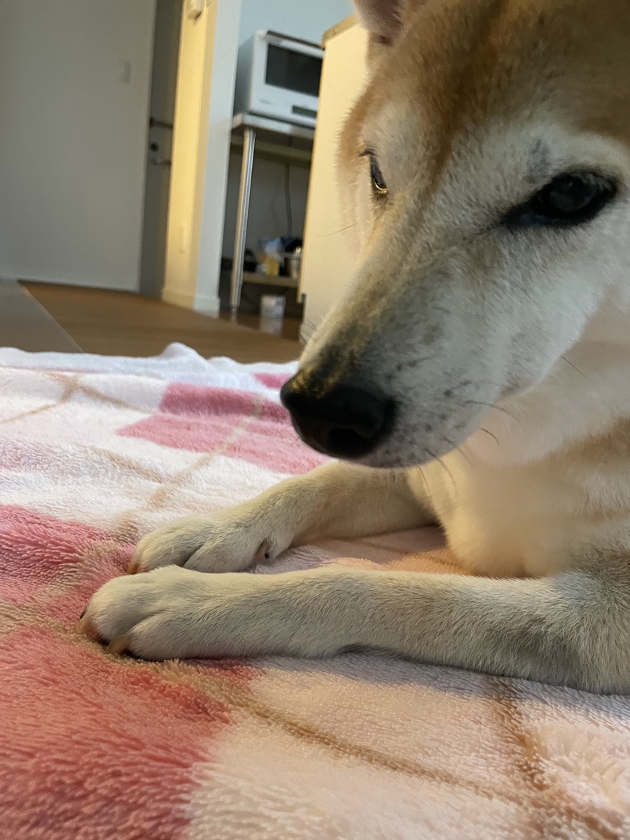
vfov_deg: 67.3
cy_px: 420
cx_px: 315
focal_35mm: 26
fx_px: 631
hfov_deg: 53.1
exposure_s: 1/40
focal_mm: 4.2
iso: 500
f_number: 1.6
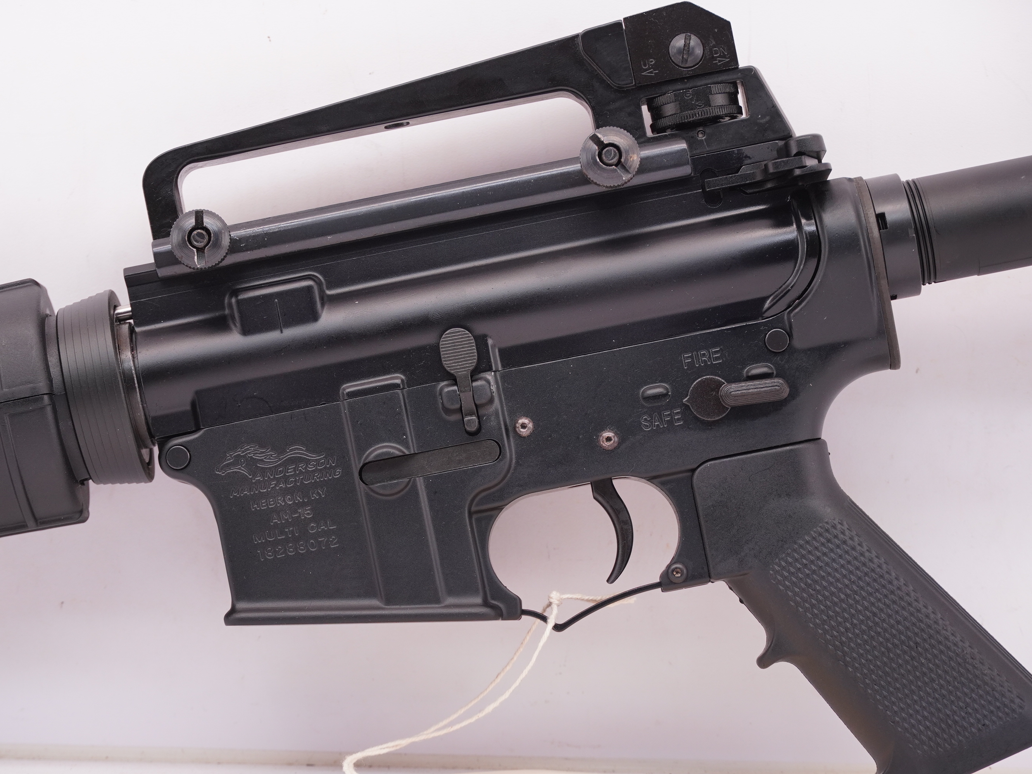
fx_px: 3398
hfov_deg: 17.3
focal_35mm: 114
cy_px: 387
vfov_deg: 13.0
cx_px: 473
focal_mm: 70
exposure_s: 1/125
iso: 500
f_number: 5.6
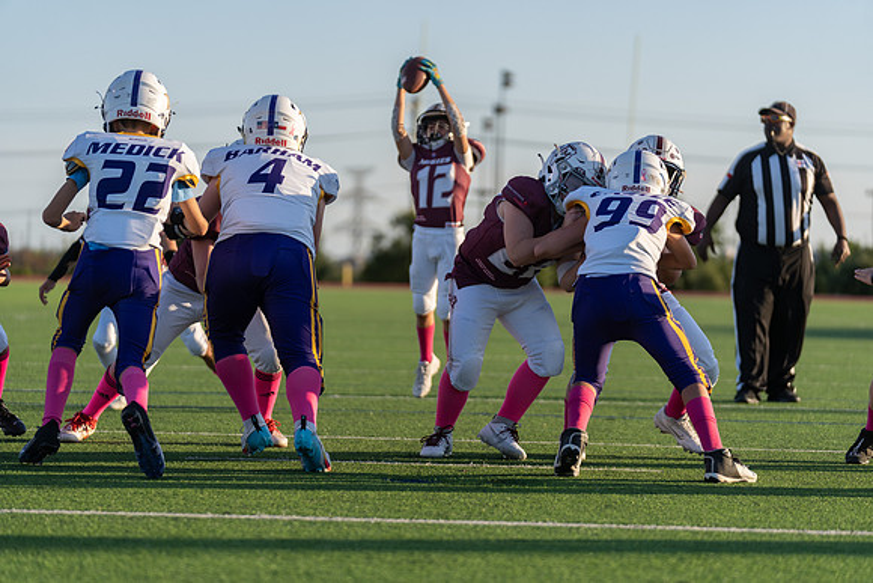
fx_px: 3153
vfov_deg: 10.6
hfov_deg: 15.8
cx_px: 436
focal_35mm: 130
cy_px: 292
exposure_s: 1/1250
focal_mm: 130
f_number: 2.8
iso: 160
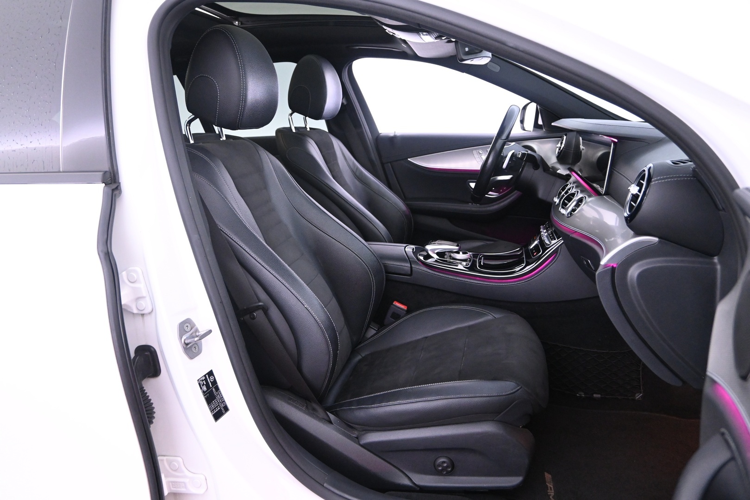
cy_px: 250
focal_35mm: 26
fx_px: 531
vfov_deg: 50.4
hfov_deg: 70.4
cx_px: 375
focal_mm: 17
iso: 3200
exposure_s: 1/25
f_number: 3.5
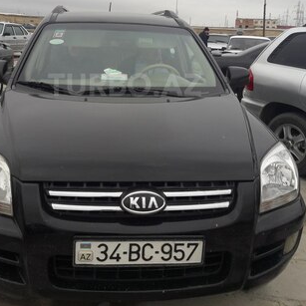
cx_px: 125
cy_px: 85
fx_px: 400
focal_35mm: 40
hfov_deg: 41.7
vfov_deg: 40.9
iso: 40
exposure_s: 1/643
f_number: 1.9
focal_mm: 3.7
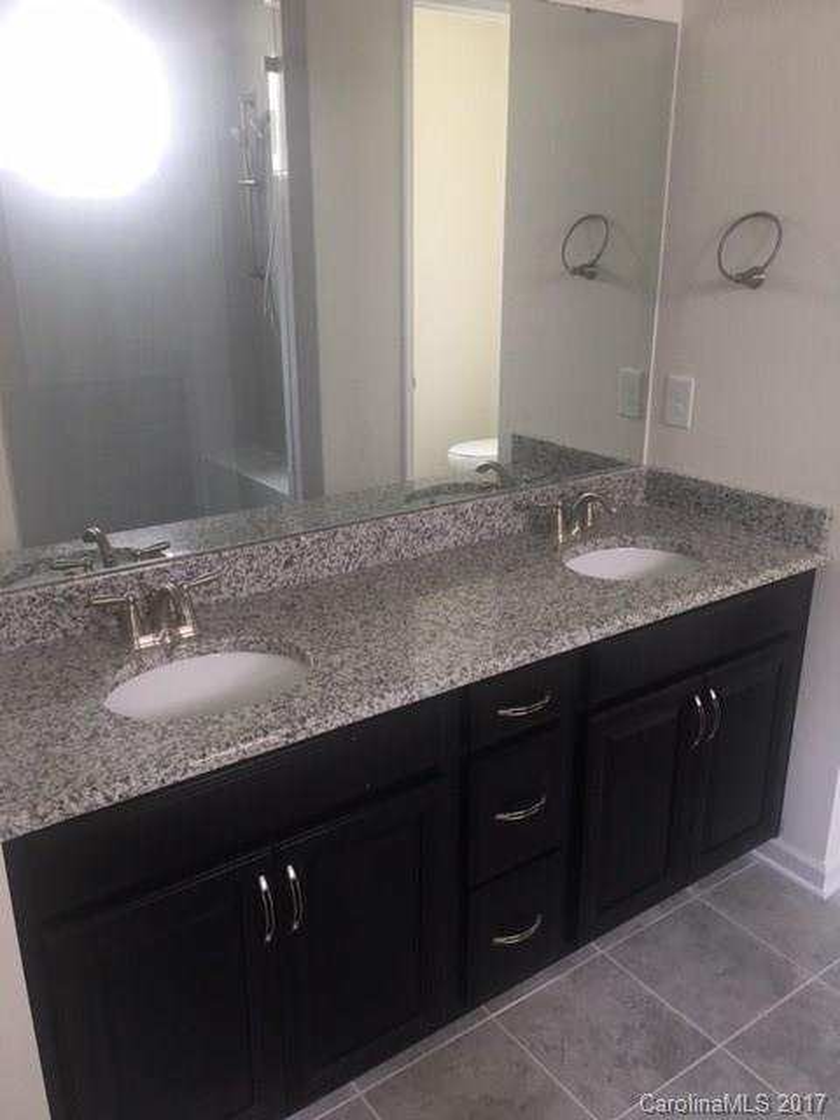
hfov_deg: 48.2
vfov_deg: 61.7
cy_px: 560
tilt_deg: -18.7
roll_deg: +0.3
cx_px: 420
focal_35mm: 29
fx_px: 938
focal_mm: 4.15
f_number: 2.2
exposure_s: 1/30
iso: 80
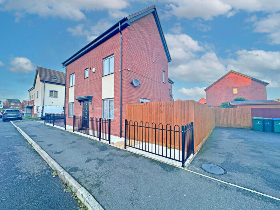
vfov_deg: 85.7
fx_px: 113
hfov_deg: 102.1
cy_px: 105
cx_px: 140
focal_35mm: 14
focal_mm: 2.22
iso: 64
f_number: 2.2
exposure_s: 1/99
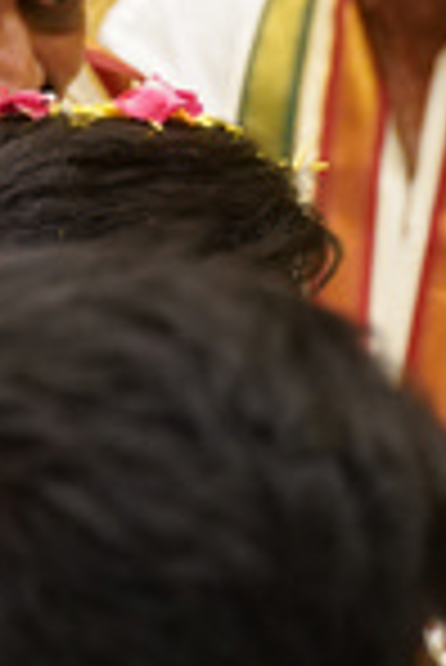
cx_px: -232
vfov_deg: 6.1
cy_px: -22
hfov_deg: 4.1
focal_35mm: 335
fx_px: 6210
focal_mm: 46
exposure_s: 1/200
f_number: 2.8
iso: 1600
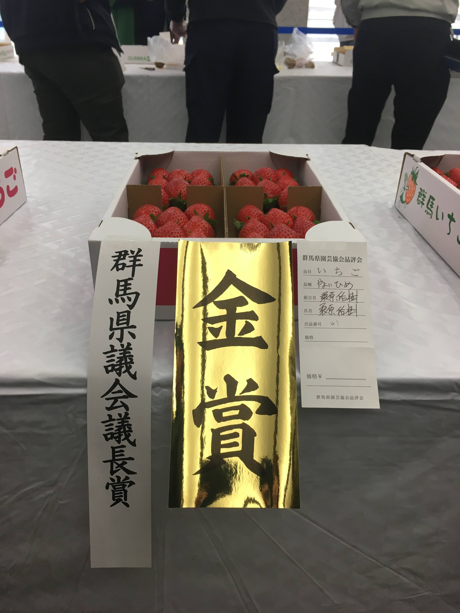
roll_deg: -0.4
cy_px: 306
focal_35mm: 29
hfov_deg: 48.2
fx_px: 514
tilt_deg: -28.3
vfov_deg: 61.7
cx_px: 230
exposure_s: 1/40
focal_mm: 4.15
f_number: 2.2
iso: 25
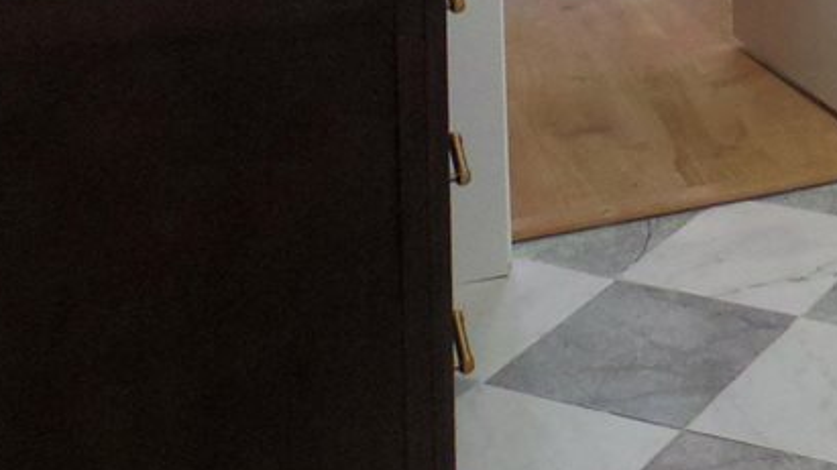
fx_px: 1731
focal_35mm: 78
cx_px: 947
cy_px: -482
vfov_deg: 13.3
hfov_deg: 25.0
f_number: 3.2
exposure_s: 1/60
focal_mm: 5
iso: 800
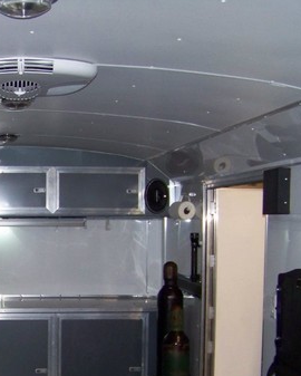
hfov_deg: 20.5
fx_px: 812
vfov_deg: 25.7
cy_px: 292
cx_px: 18
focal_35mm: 73
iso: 200
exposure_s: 1/30
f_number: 2.8
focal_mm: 5.85
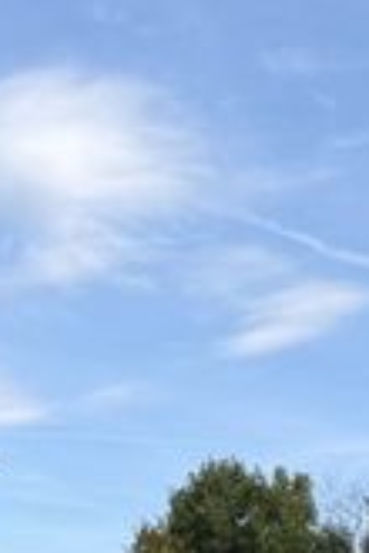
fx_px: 1553
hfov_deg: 13.4
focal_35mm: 101
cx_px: 47
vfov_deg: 18.7
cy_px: 736
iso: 80
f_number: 1.78
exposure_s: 1/2801
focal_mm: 6.76
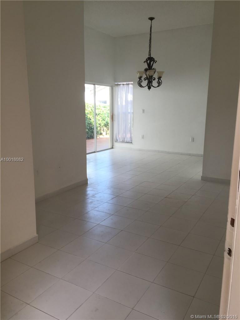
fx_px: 268
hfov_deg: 48.2
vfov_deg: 61.7
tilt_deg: -10.8
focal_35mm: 29
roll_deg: -1.2
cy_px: 160
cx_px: 120
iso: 32
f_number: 2.2
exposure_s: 1/122
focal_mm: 4.15
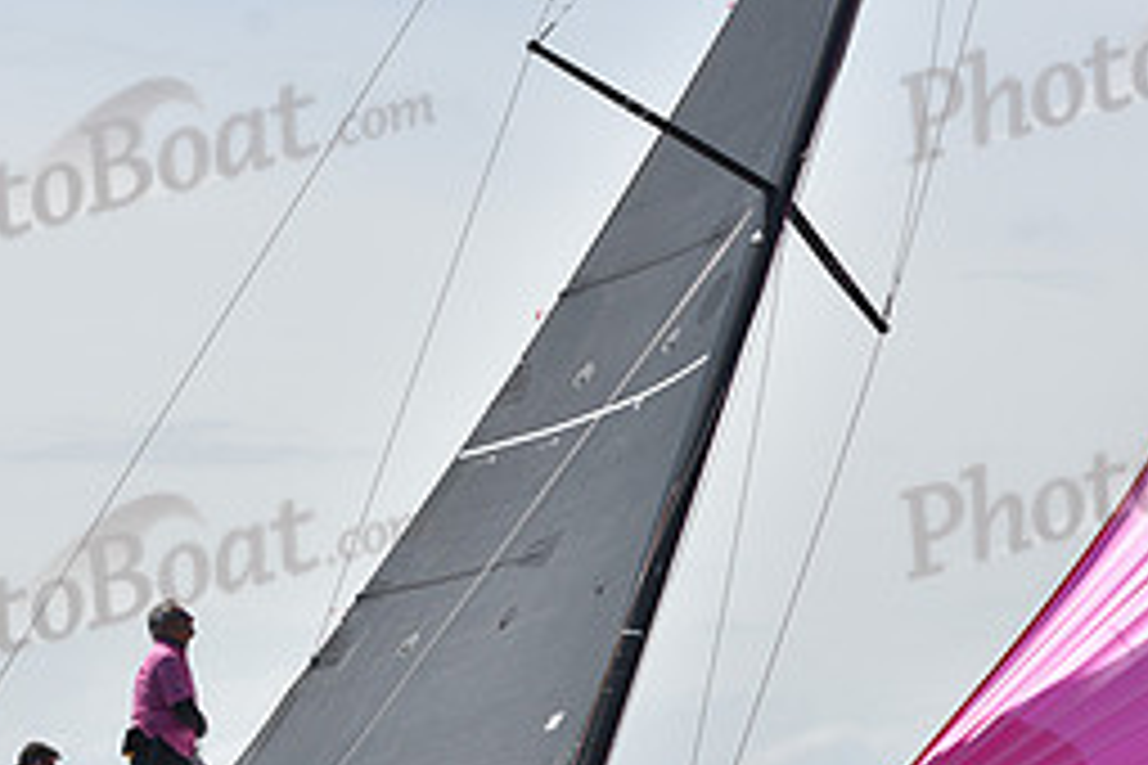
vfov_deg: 8.6
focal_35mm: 159
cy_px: 758
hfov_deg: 12.9
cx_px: 671
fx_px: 5070
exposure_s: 1/1250
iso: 200
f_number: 7.1
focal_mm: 70
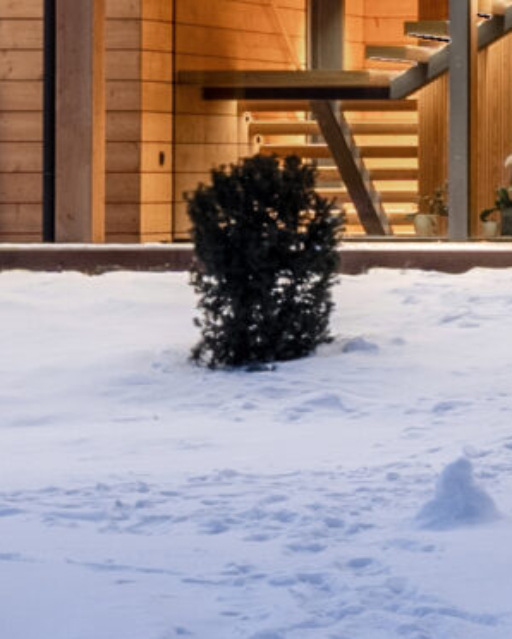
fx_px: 4031
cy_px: -238
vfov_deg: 8.9
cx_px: 988
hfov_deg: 7.0
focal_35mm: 213
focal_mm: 22
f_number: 8
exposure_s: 3.2
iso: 200
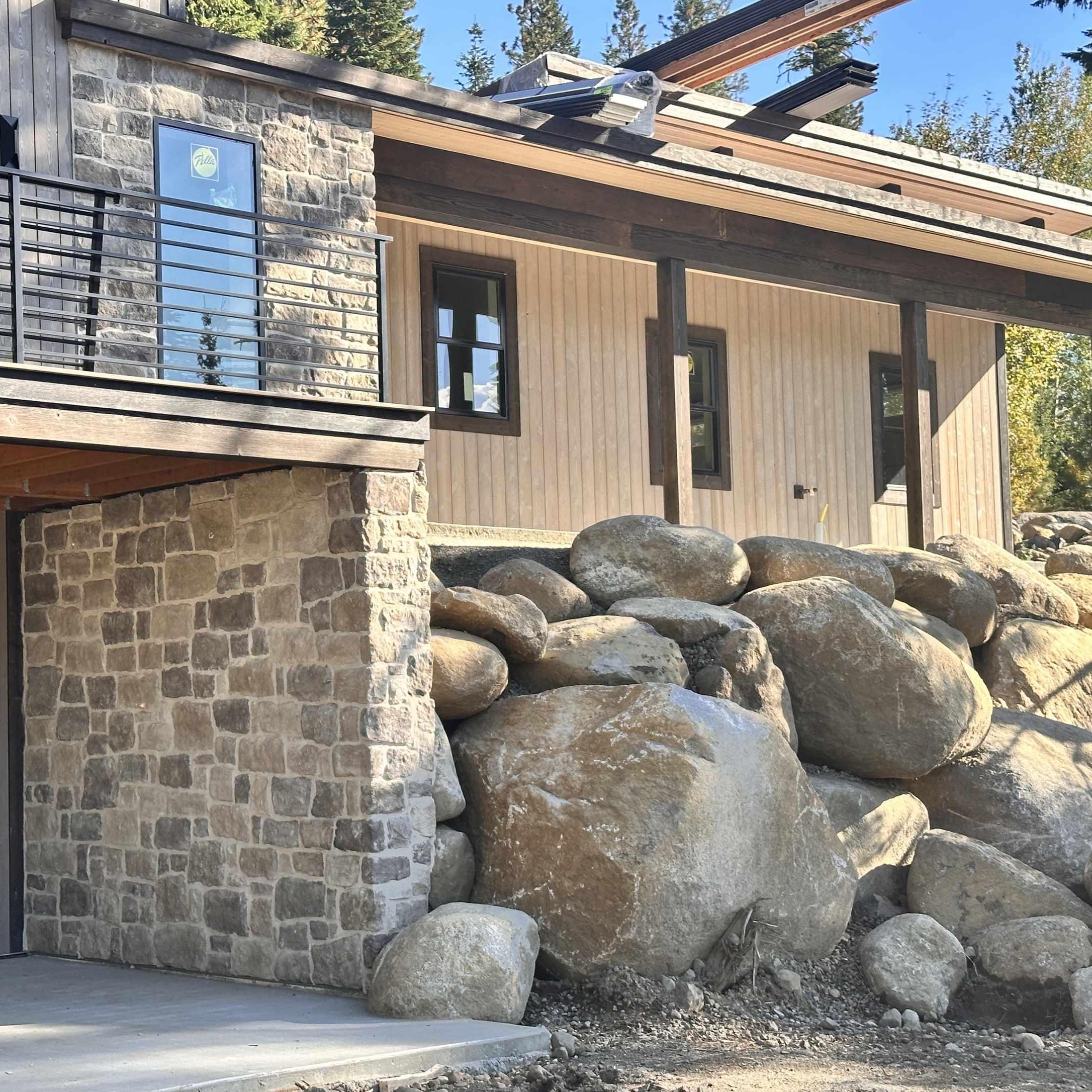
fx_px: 2141
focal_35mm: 60
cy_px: 573
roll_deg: +1.1
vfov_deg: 28.6
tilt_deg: +4.5
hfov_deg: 28.5
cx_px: 432
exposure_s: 1/864
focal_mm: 6.86
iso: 64
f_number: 1.78
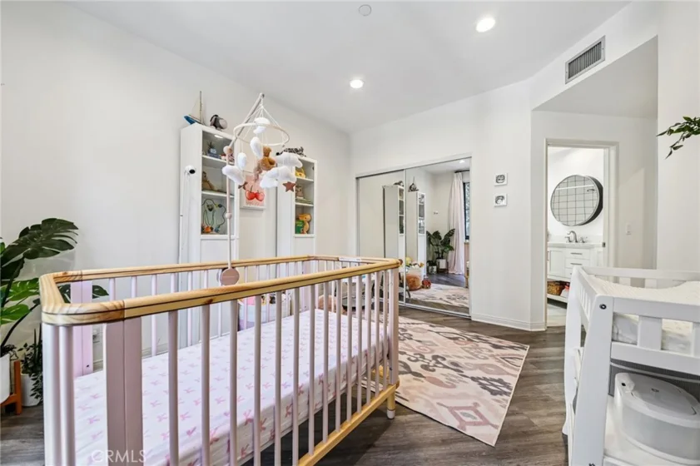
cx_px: 350
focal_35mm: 13
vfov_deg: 85.4
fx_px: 253
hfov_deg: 108.3
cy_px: 233
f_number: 8
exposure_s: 1/8
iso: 250
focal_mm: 13
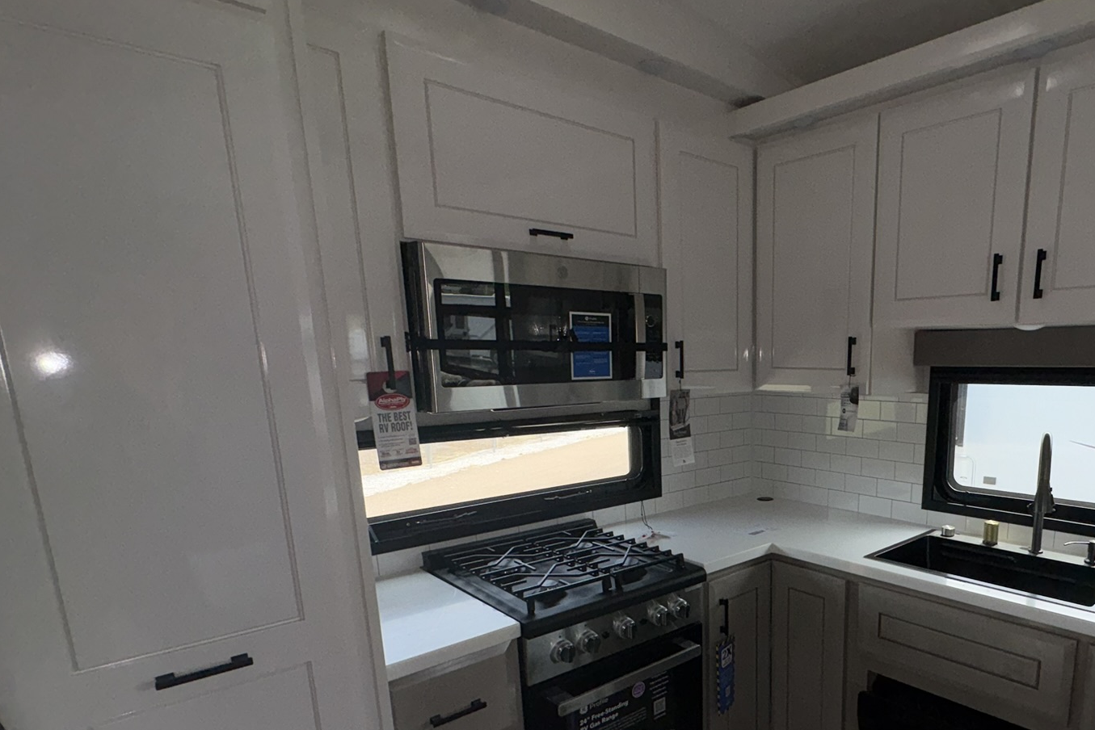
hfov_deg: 76.1
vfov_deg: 55.8
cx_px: 729
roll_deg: +0.9
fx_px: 669
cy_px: 497
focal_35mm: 22
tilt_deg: -10.6
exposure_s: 1/153
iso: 32
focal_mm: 2.22
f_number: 2.2
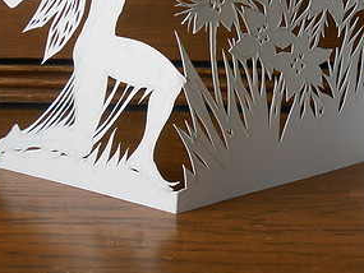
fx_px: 642
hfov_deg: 30.8
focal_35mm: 61
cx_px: 296
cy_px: 18
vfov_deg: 23.3
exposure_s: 1/40
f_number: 3.8
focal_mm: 5.3
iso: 80
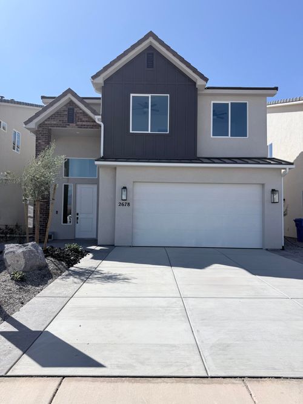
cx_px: 152
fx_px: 280
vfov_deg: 71.6
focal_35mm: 24
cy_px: 202
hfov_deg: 56.8
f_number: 1.78
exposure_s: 1/6711
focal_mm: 6.76
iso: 80
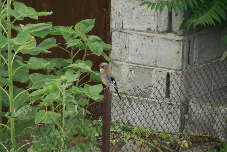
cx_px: 114
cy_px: 76
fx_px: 2840
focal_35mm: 450
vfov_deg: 3.1
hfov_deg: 4.6
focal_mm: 300
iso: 800
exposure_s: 1/320
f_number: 8
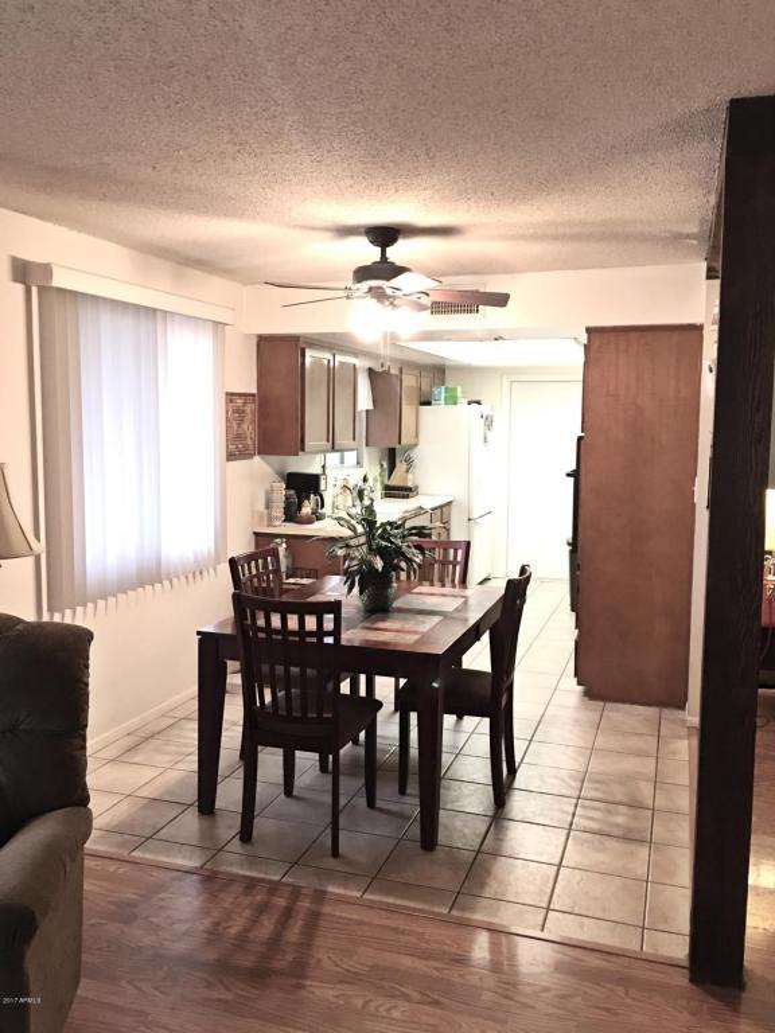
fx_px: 866
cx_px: 388
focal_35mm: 29
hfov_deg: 48.2
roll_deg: -0.3
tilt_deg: -5.1
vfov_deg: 61.7
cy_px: 516
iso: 80
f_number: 2.2
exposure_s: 1/8
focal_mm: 4.15
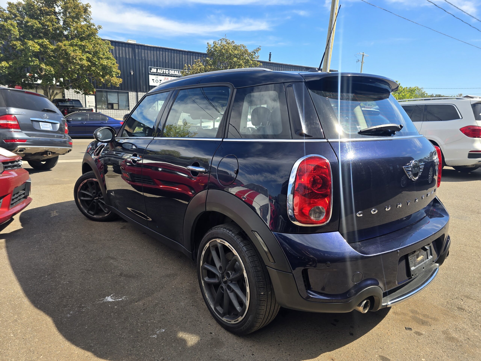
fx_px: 320
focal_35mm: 23
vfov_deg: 58.9
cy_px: 180
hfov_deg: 73.9
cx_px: 240
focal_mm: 6.3
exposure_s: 1/350
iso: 12
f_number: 1.7
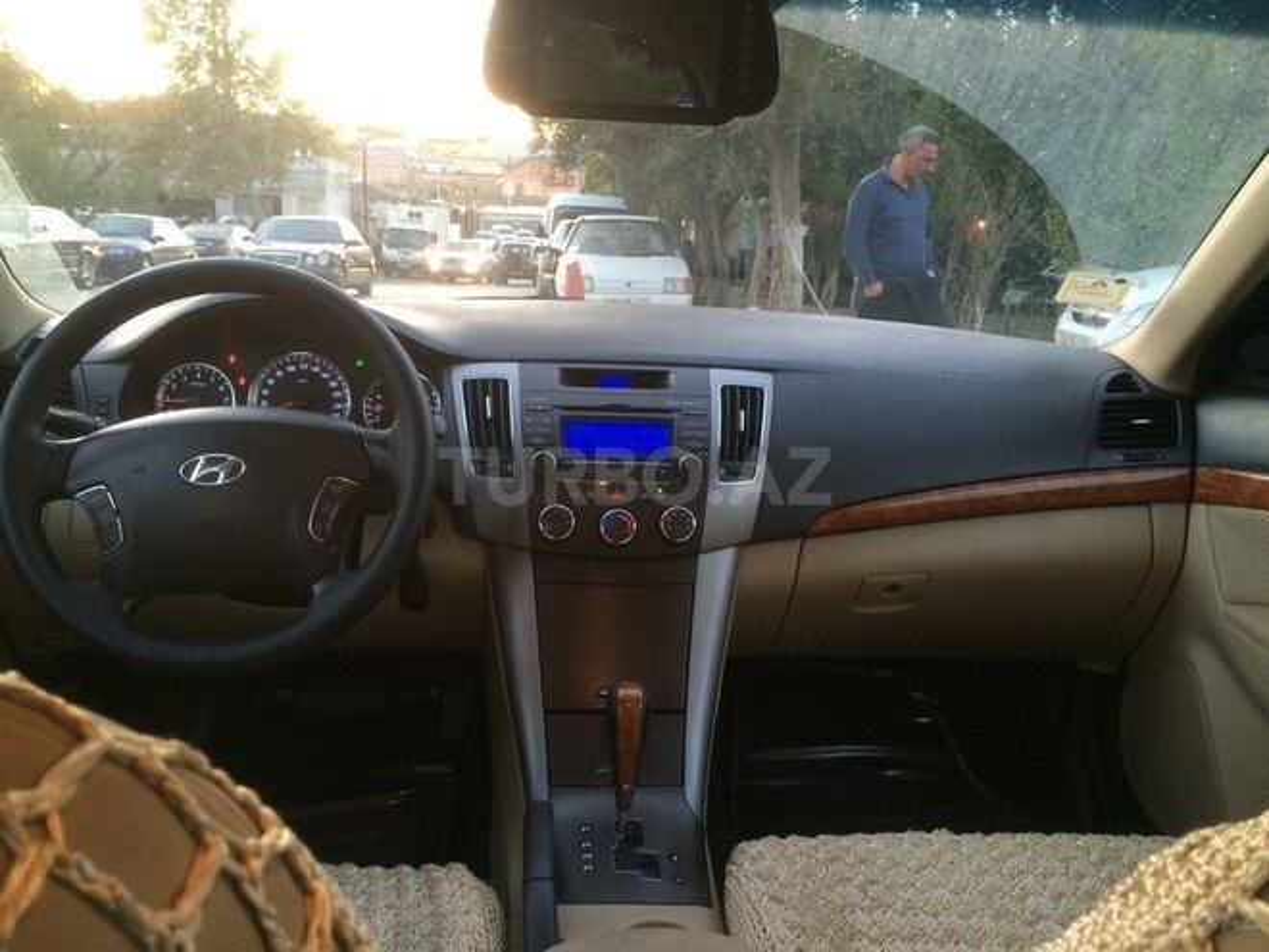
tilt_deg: -14.4
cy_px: 476
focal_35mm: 29
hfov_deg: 61.7
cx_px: 634
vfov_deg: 48.2
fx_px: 1063
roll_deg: -1.6
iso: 100
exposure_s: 1/33
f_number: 2.2
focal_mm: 4.15
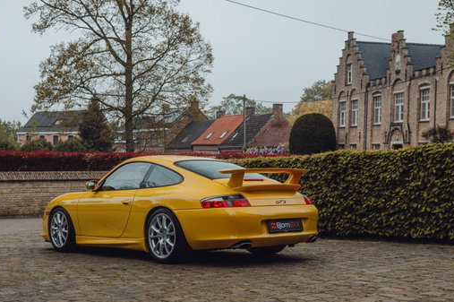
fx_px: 668
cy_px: 186
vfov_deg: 25.4
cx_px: 178
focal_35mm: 53
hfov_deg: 37.4
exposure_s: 1/250
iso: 200
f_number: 5
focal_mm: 35
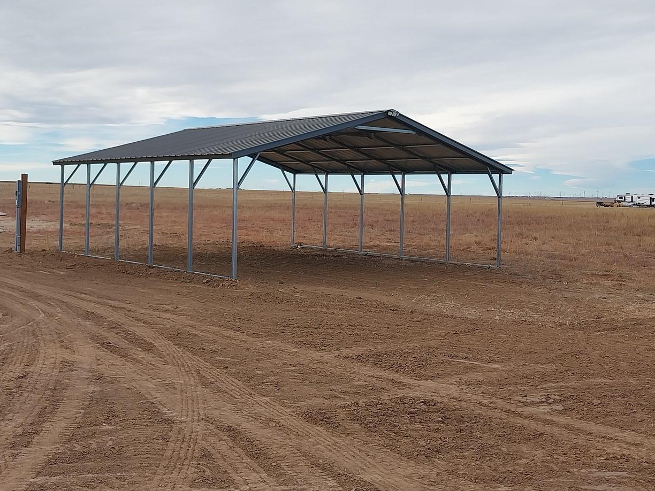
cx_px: 294
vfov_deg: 41.5
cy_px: 190
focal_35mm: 34
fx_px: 643
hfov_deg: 53.9
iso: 20
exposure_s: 1/436
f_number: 1.8
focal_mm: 4
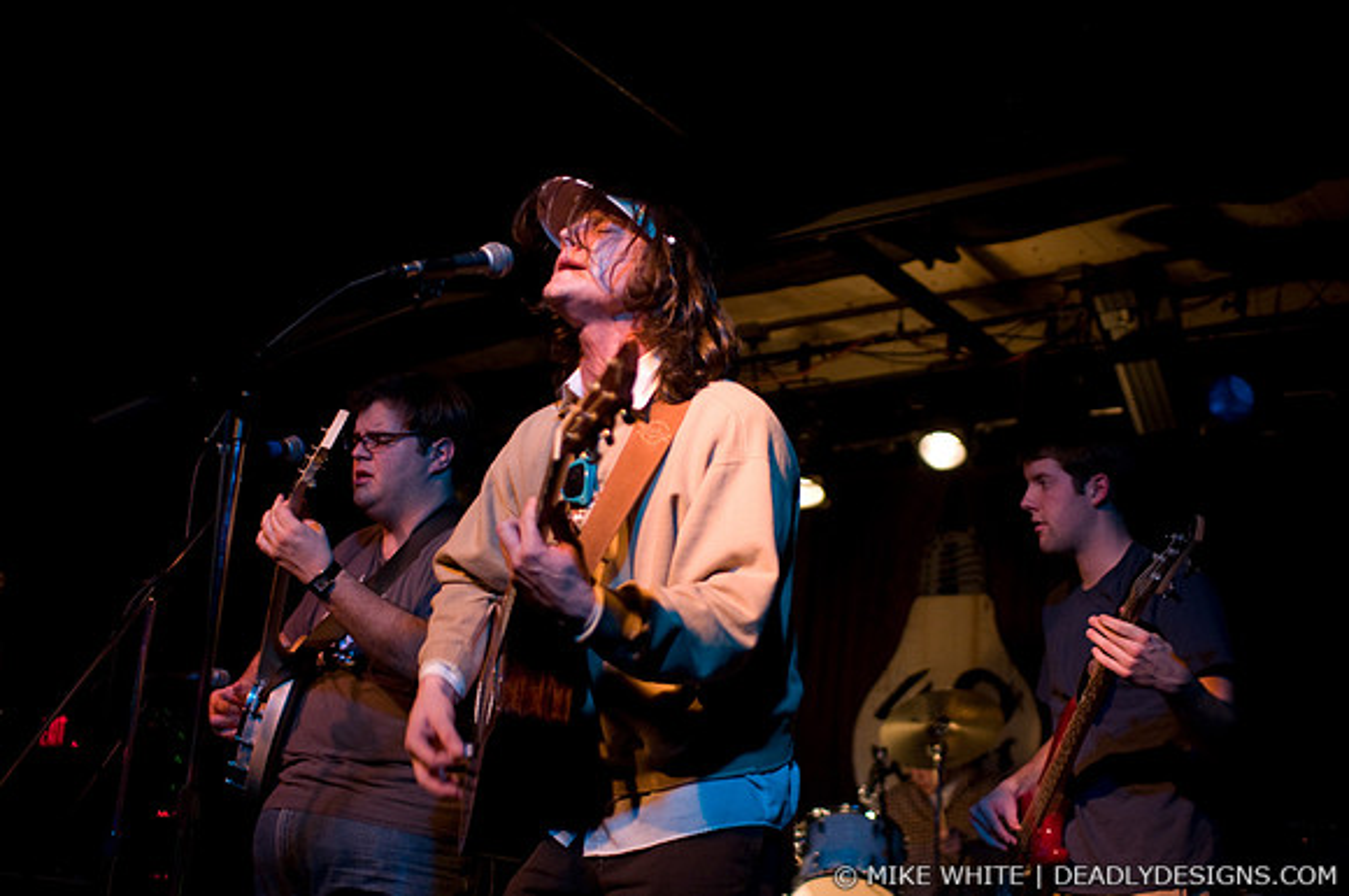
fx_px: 1684
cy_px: 448
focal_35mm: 45
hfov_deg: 43.7
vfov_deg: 29.8
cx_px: 674
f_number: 1.4
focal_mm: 30
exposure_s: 1/125
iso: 1000
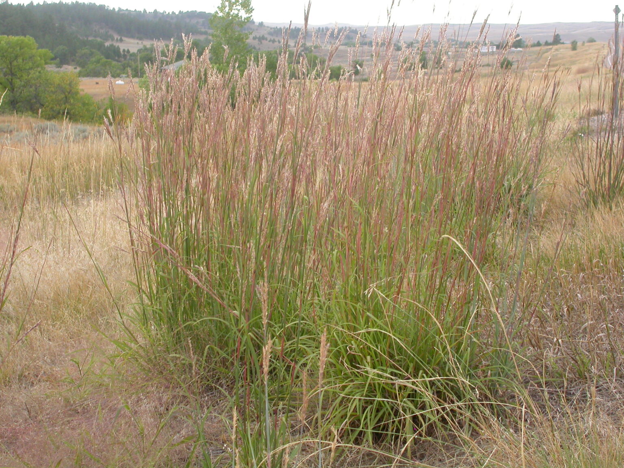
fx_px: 1406
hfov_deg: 25.0
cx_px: 312
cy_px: 234
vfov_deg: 18.9
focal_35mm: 78
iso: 100
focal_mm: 16.2
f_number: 5.6
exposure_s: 1/106
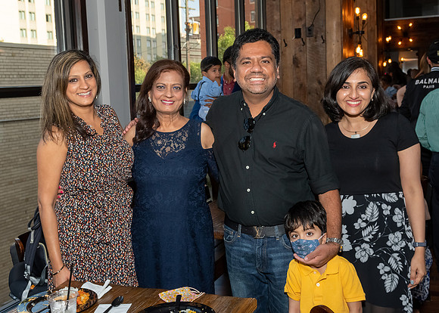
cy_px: 133
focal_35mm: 43
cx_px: 220
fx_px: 540
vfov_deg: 32.3
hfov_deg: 44.3
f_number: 5.6
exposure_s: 1/250
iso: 400
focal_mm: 24
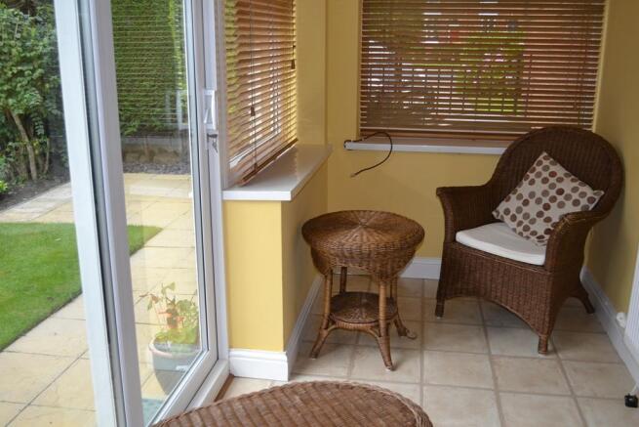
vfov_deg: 36.9
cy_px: 214
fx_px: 639
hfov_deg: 53.1
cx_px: 320
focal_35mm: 36
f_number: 4
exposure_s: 1/160
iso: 100
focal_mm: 24
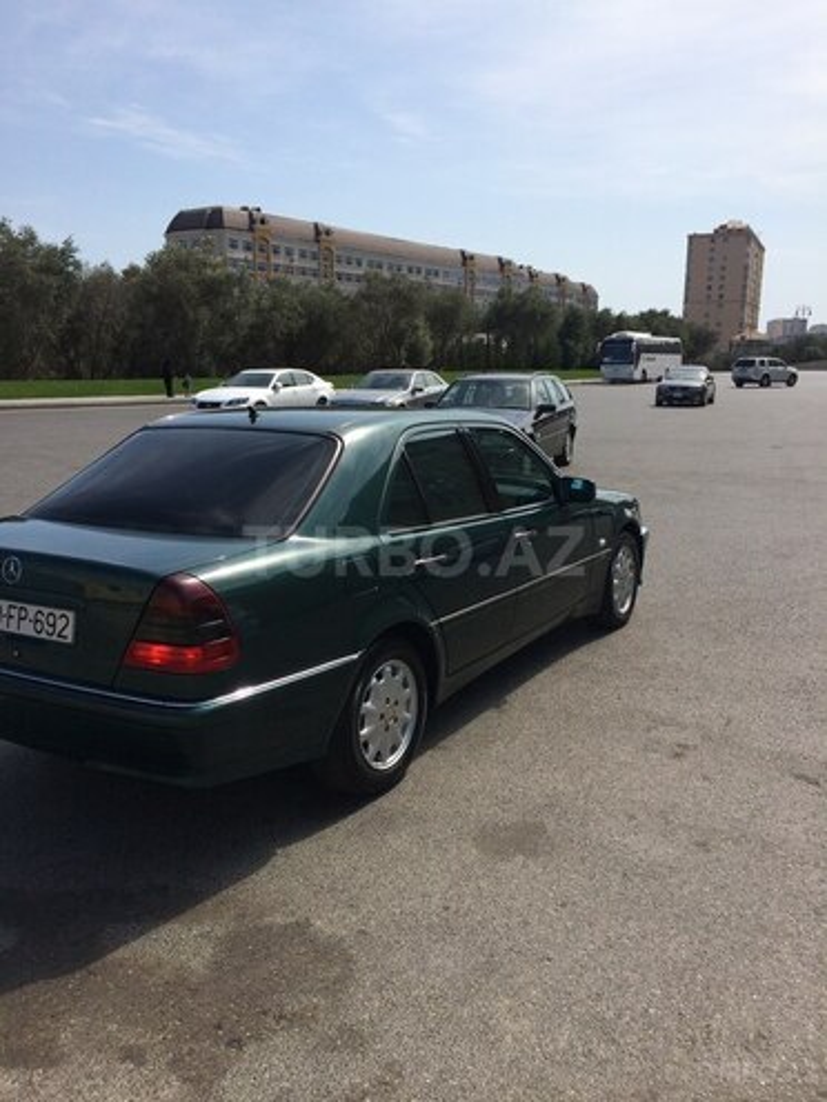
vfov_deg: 61.7
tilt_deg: -11.1
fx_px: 924
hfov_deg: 48.2
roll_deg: +1.4
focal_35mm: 29
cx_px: 414
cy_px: 551
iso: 32
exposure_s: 1/3425
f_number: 2.2
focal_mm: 4.15
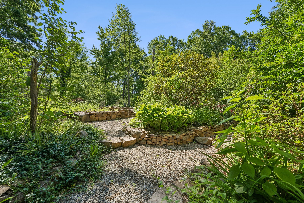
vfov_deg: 81.2
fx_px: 118
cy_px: 102
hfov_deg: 104.3
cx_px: 152
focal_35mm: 14
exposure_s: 1/80
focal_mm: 14
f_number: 10
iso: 100
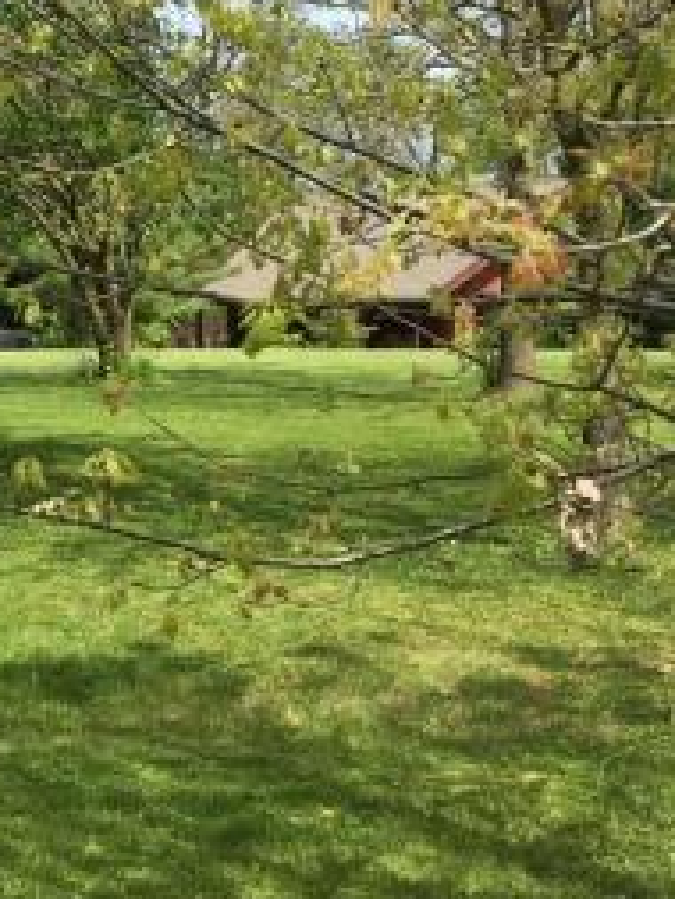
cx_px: -341
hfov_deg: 15.5
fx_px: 2286
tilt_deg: -2.5
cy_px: 387
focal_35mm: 88
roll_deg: +1.6
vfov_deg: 22.2
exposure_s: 1/974
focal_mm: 4.15
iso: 25
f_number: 2.2
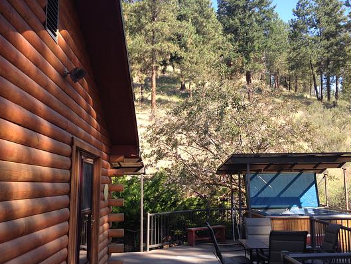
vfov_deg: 35.3
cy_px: 135
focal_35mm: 41
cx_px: 180
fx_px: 417
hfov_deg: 45.7
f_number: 2.4
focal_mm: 4.28
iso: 64
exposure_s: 1/375
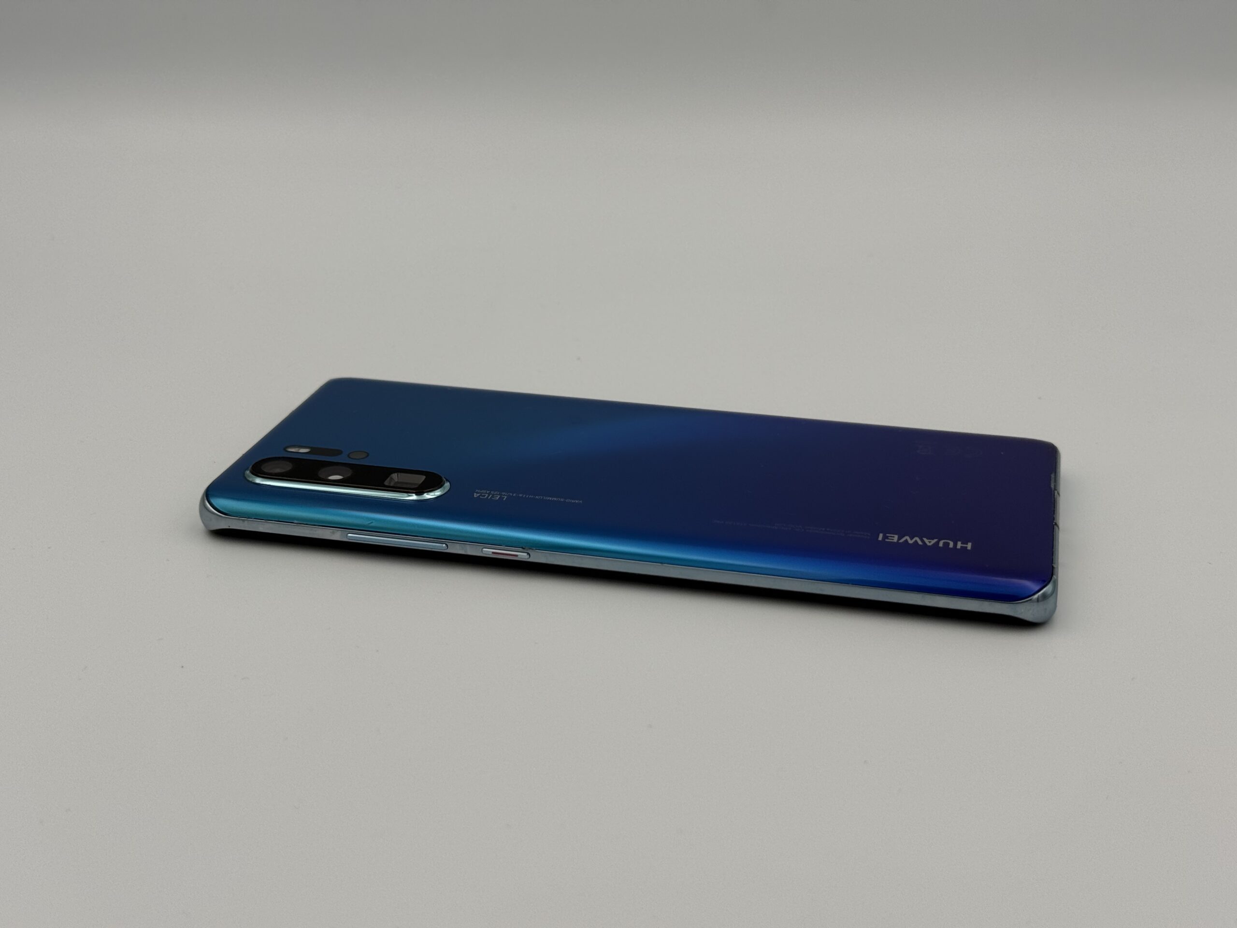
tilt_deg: -22.2
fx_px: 1715
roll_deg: -0.4
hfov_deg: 39.7
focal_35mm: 48
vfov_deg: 30.3
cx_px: 618
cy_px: 464
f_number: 1.78
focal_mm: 6.76
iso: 64
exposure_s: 1/1203
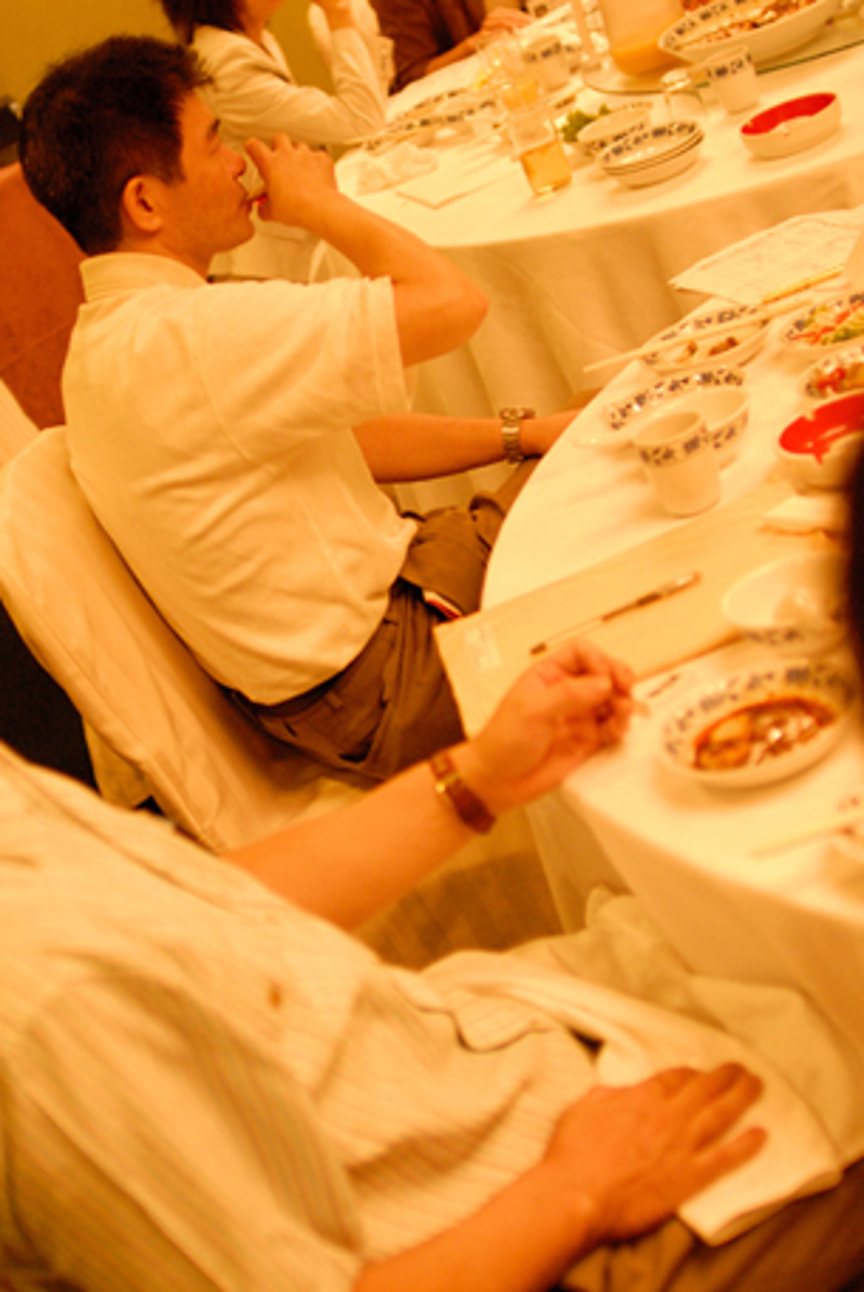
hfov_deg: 23.0
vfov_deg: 33.9
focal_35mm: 59
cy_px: 564
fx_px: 2119
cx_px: 296
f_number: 2
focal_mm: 28
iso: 800
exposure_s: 1/80
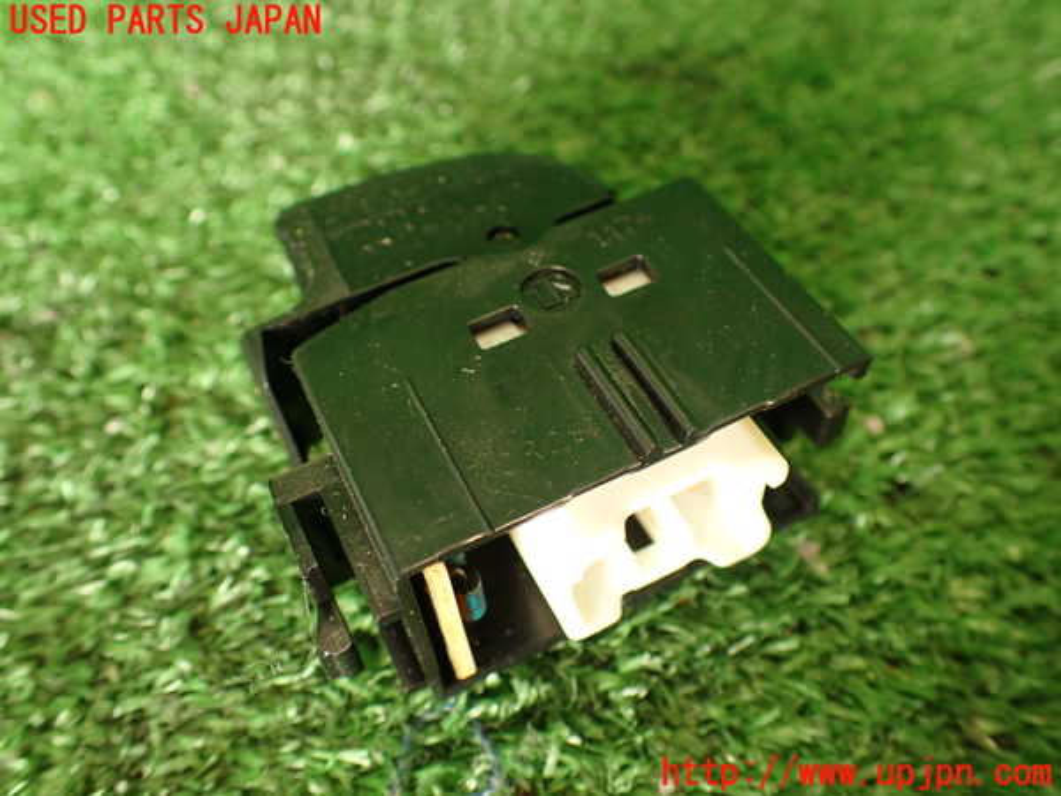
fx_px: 920
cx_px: 530
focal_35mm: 30
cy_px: 398
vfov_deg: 46.8
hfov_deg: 60.0
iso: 200
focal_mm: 5.4
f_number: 2.3
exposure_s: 1/40
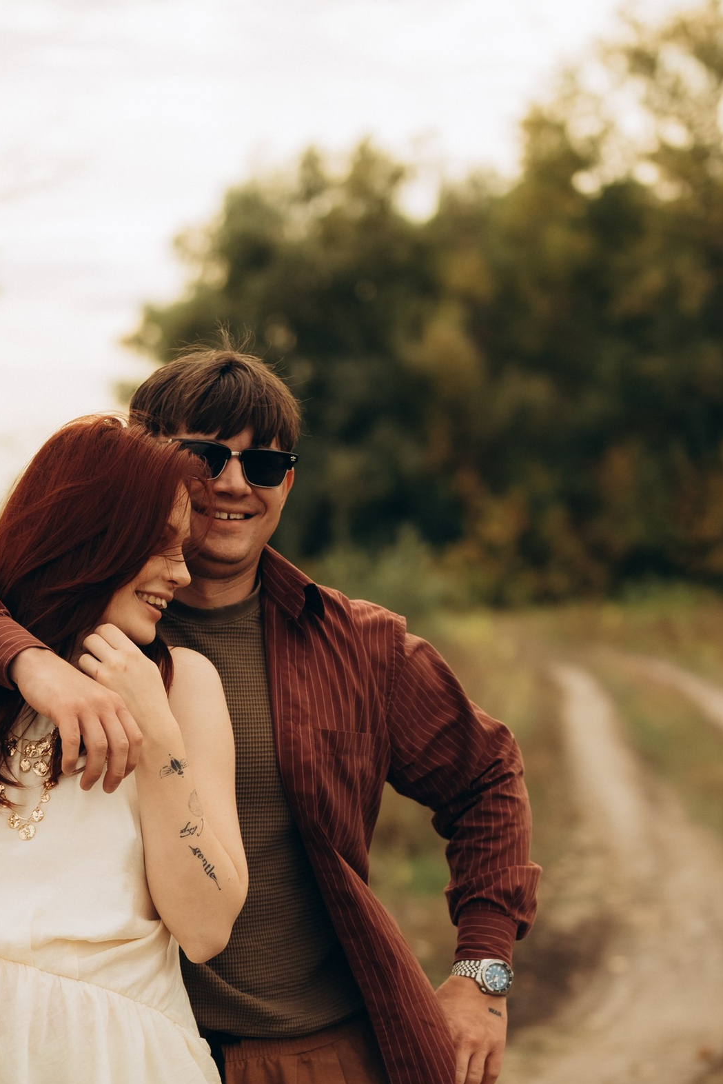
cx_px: 140
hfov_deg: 11.2
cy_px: 897
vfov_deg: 16.6
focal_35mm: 122
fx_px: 3673
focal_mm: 50
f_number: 1.8
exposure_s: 1/2500
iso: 100
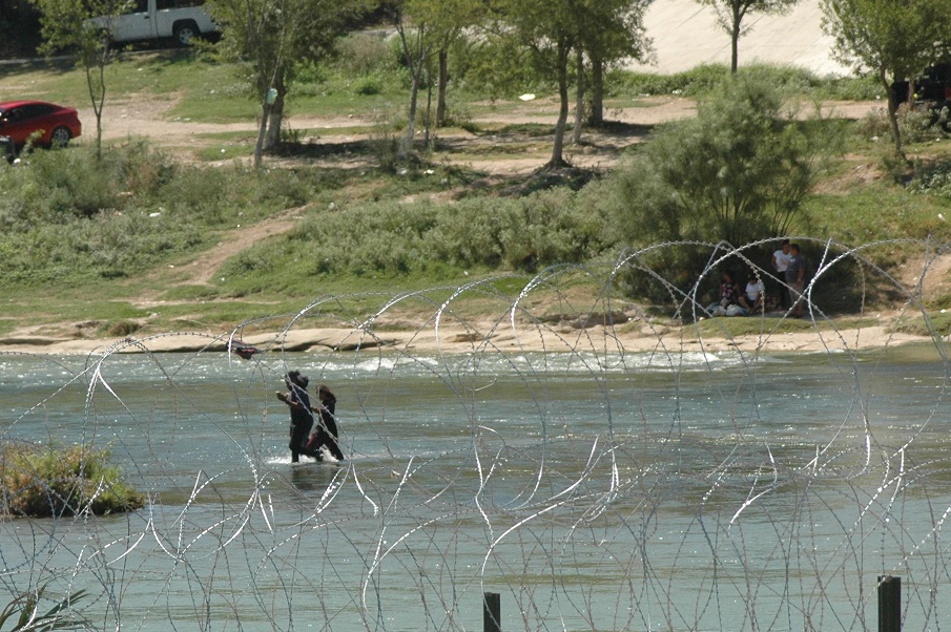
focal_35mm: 262
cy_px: 356
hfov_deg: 7.9
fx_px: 6911
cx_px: 250
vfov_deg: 5.2
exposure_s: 1/1000
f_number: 8
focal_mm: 105
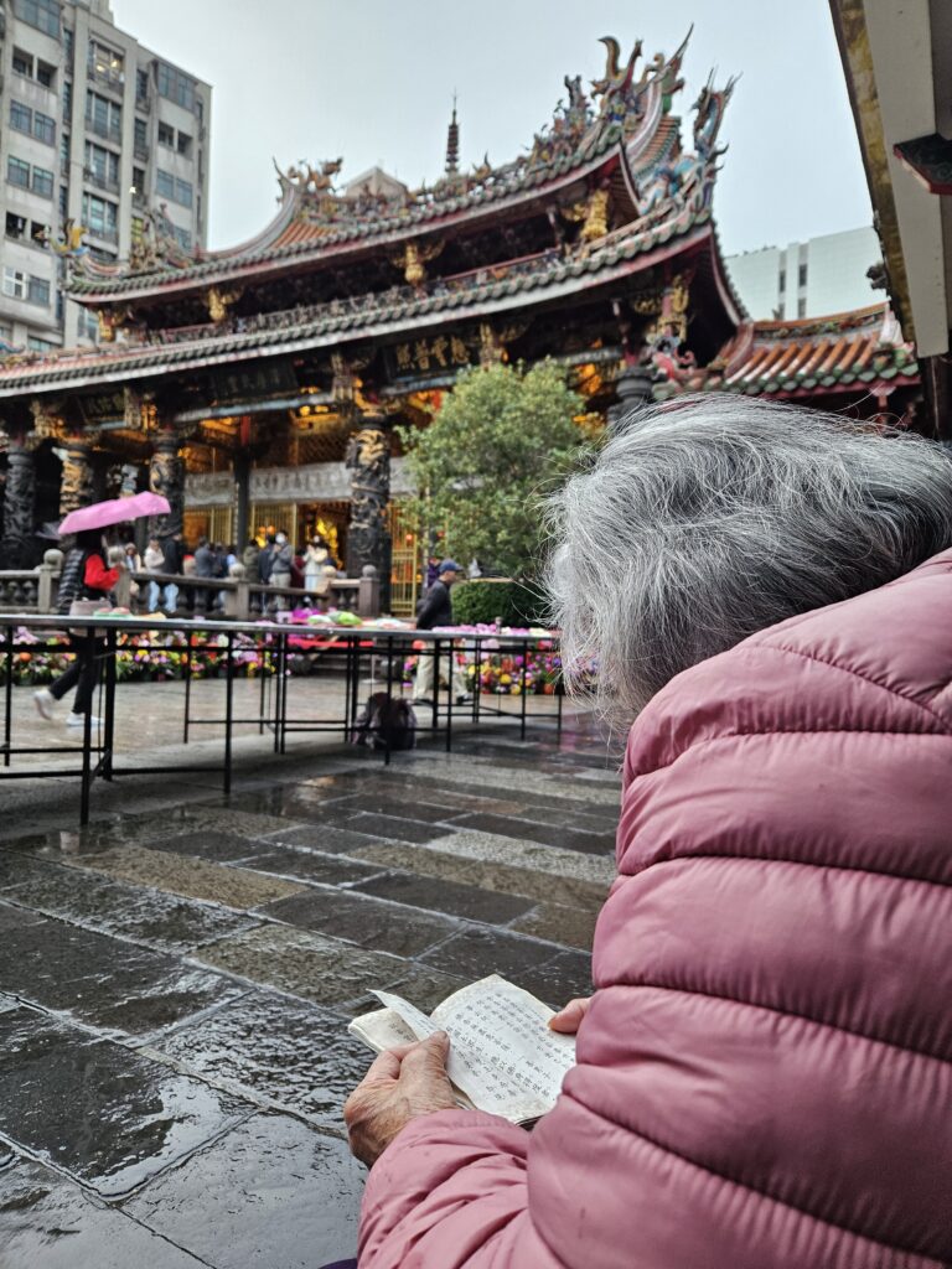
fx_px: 843
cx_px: 476
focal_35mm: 23
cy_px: 634
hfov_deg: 58.9
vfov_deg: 73.9
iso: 250
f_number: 1.8
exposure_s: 1/100
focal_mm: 5.4
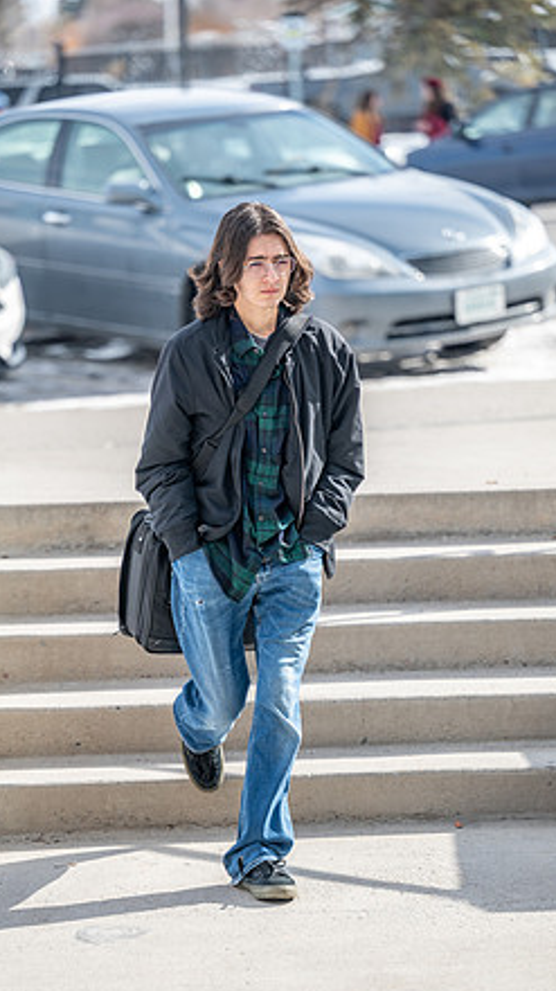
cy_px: 505
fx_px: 3517
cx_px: 239
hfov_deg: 9.0
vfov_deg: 16.0
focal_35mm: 134
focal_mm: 125
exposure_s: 1/800
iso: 100
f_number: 2.8
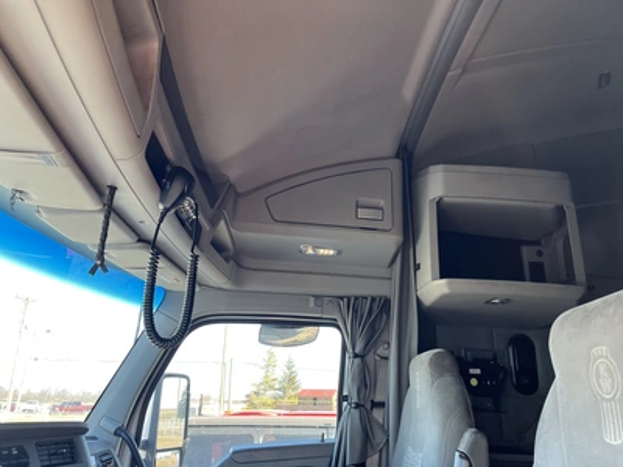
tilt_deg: +22.6
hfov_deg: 67.3
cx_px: 312
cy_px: 234
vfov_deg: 53.1
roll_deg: -2.0
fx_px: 468
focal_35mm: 26
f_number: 1.6
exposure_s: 1/127
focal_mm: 5.1
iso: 64
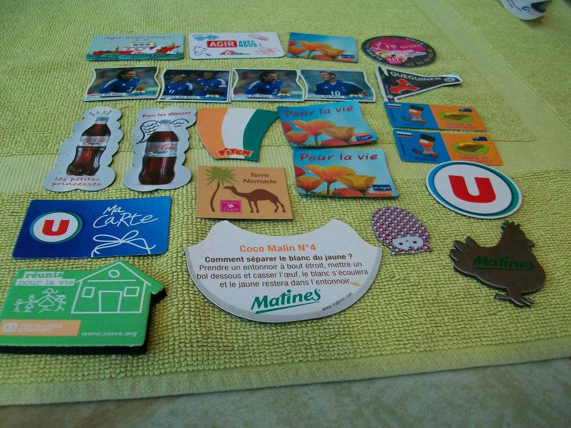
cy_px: 214
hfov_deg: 54.0
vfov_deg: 41.8
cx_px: 286
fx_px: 561
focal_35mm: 34
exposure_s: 1/250
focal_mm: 5.7
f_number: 2.8
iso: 80
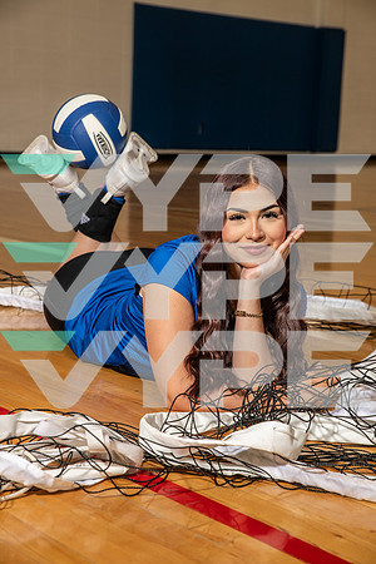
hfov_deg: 19.5
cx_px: 188
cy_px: 282
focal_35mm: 70
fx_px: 1097
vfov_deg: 28.8
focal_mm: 70
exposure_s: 1/250
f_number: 7.1
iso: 320
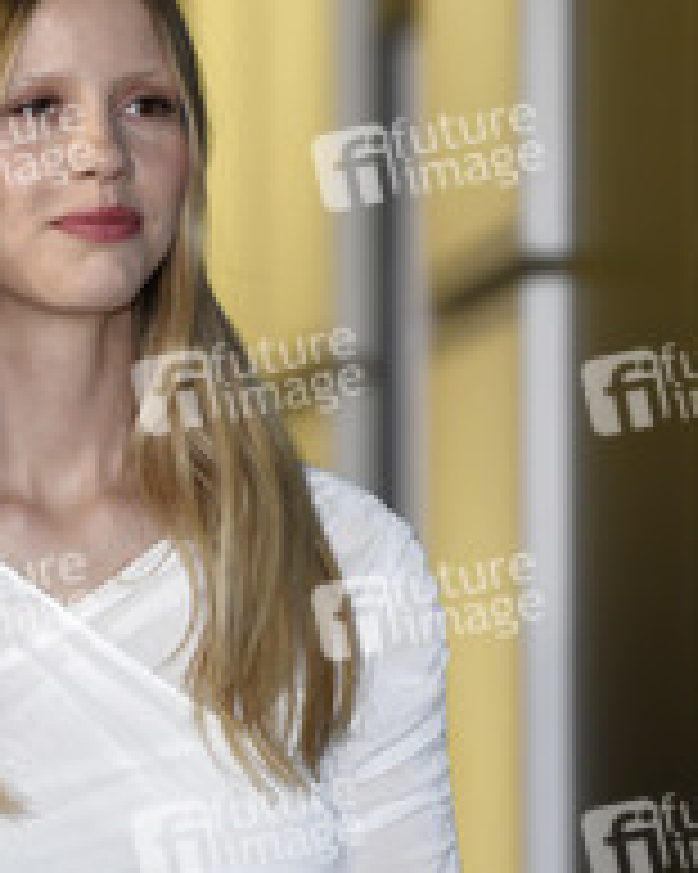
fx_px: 10725
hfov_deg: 3.7
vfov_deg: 4.7
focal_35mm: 415
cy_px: 495
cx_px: -142
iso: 640
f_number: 3.2
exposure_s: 1/400
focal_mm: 190
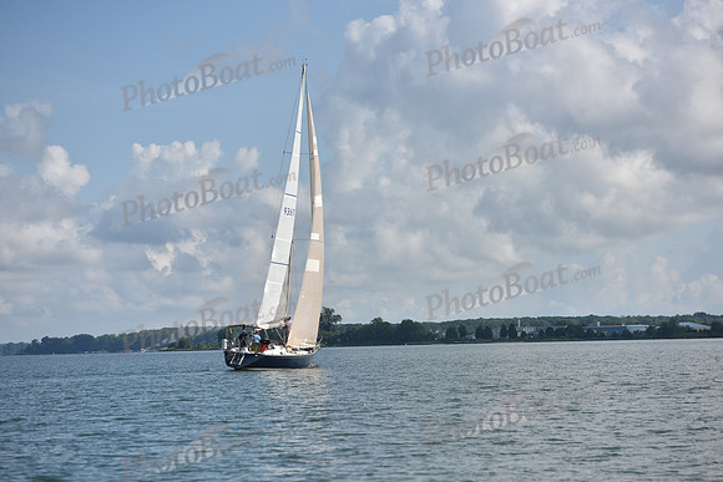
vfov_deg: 14.9
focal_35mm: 92
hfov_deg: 22.1
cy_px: 241
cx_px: 362
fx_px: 1848
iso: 320
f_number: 3.5
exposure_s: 1/8000
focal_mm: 92
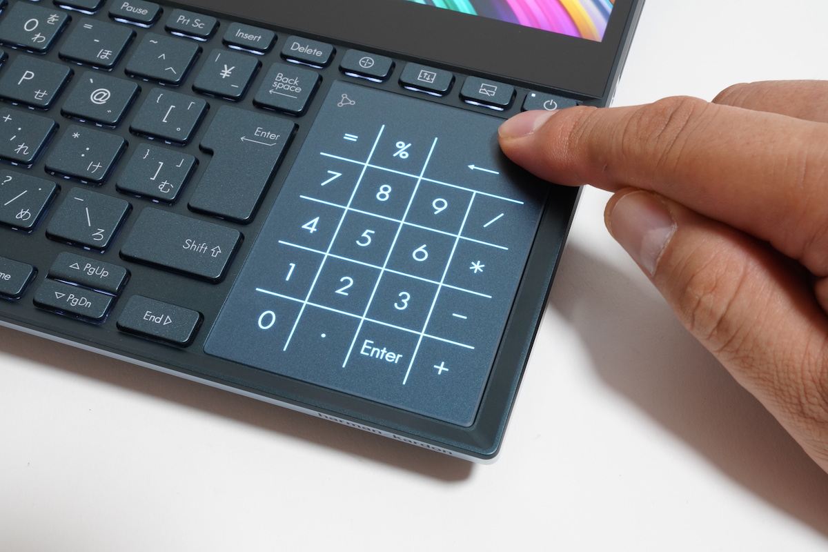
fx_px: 1173
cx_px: 414
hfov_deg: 38.9
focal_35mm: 51
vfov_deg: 26.5
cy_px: 276
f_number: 22
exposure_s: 1/1.6
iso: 1600
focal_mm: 51
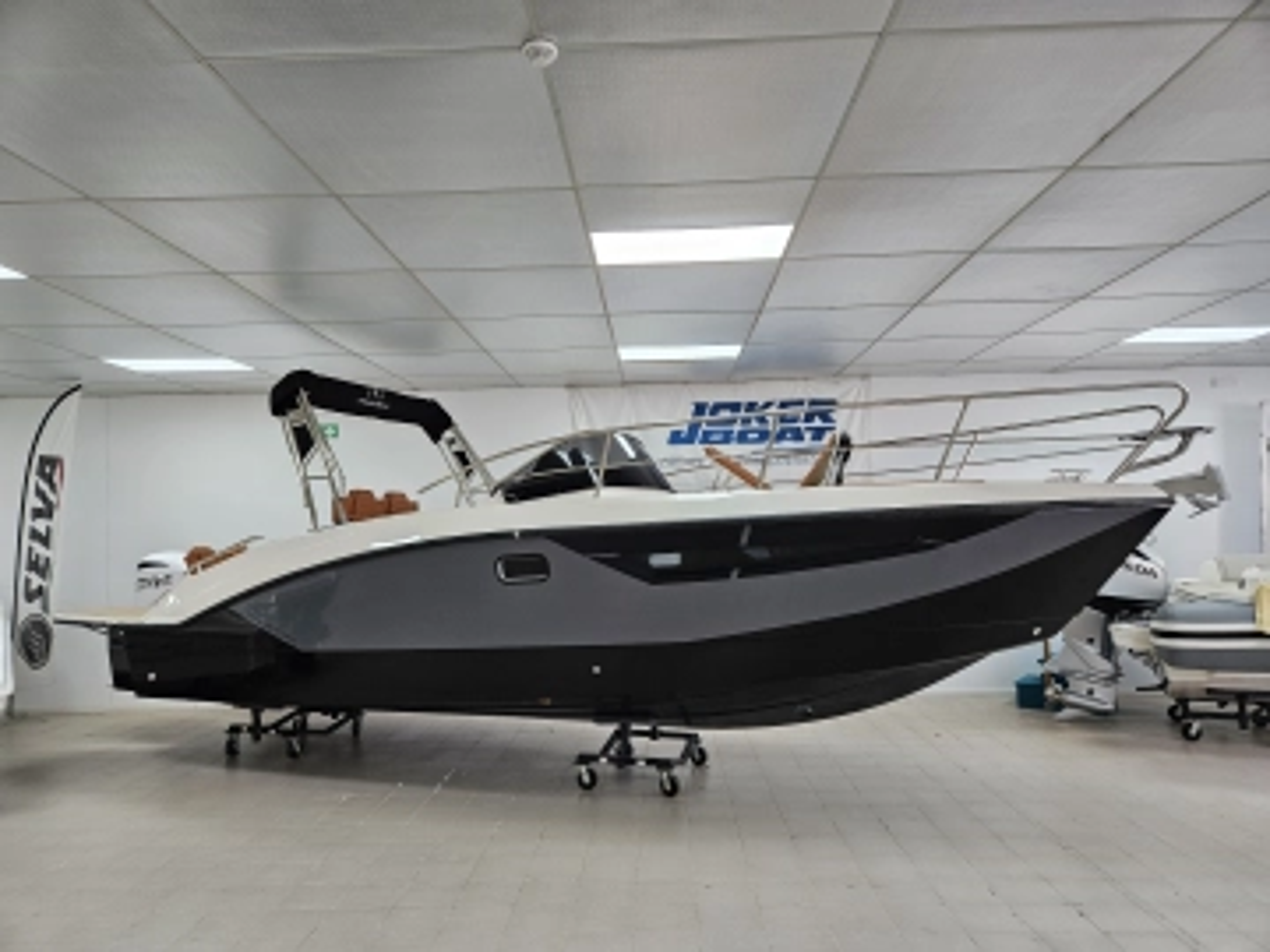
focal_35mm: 23
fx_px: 844
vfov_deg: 58.9
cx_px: 635
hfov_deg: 73.9
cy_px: 476
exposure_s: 1/100
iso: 80
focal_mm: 5.4
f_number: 1.8
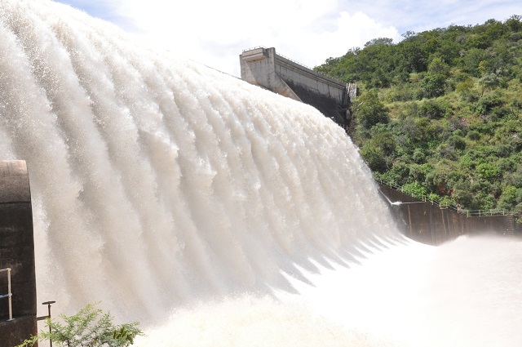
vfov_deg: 22.6
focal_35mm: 60
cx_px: 261
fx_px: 869
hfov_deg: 33.4
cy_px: 174
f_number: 16
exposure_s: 1/1000
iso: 1600
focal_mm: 40
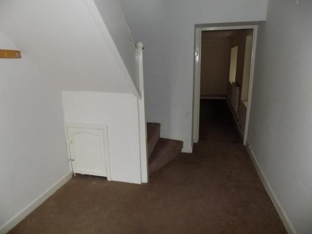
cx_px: 156
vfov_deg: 58.9
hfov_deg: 73.9
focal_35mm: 23
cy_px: 117
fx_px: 207
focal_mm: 4
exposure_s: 1/30
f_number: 3.1
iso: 200
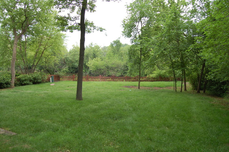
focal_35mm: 27
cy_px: 76
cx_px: 114
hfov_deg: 67.4
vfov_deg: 47.9
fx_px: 172
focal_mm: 18
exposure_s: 1/200
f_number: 7.1
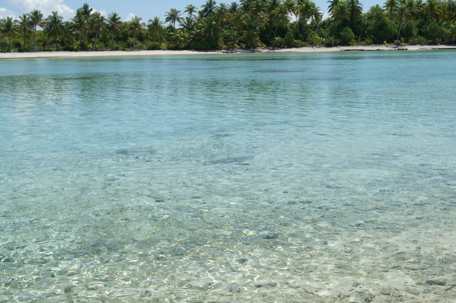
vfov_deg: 25.7
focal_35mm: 52
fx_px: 664
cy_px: 152
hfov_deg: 37.9
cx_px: 228
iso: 100
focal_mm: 35
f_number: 5.6
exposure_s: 1/1250
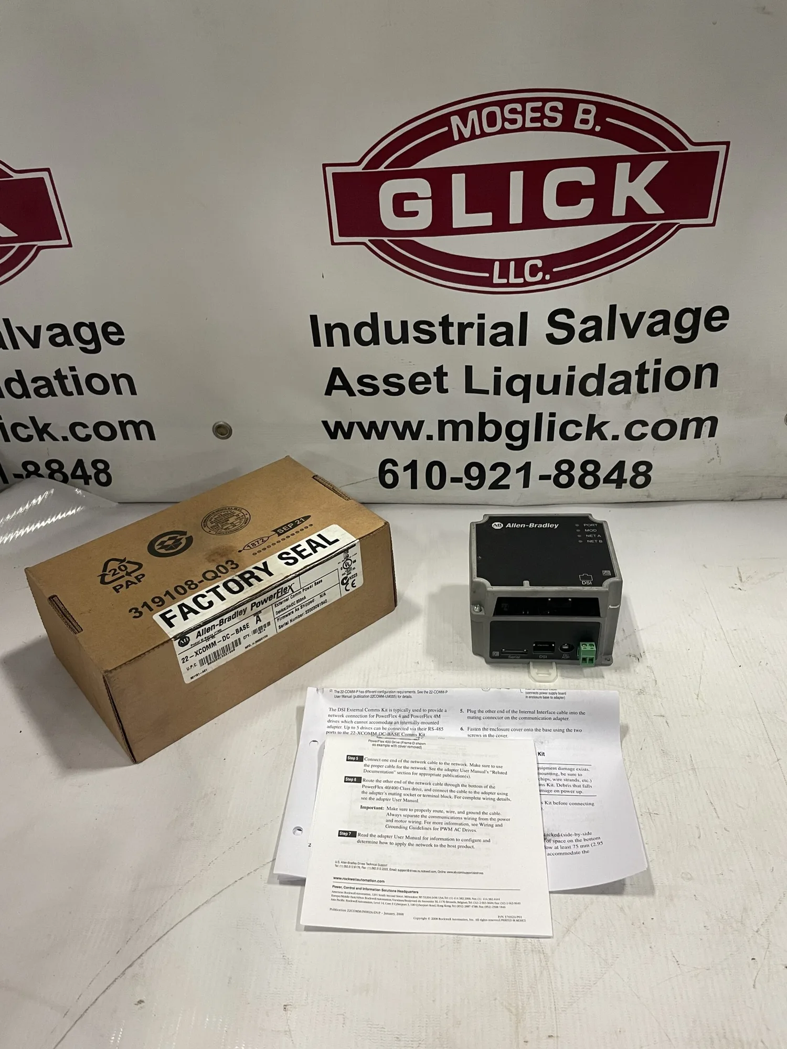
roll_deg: +3.3
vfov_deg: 67.3
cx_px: 394
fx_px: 788
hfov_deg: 53.1
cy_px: 524
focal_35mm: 26
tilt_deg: -37.1
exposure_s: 1/60
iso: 100
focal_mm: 4.2
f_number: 1.6
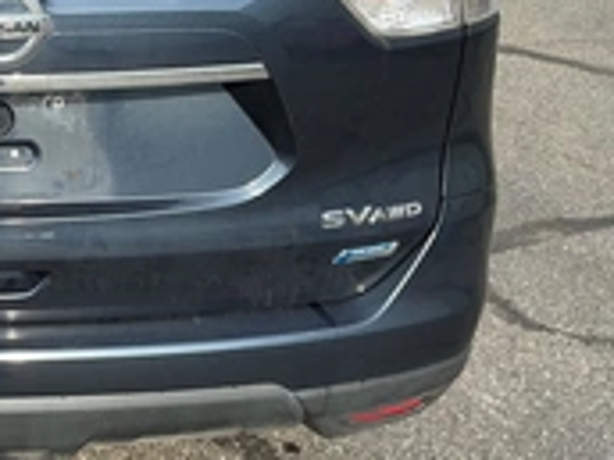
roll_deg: -2.8
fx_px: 1153
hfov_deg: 27.3
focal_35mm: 65
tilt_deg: -27.6
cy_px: 214
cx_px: -64
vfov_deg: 22.6
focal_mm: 3
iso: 25
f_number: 1.8
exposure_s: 1/439
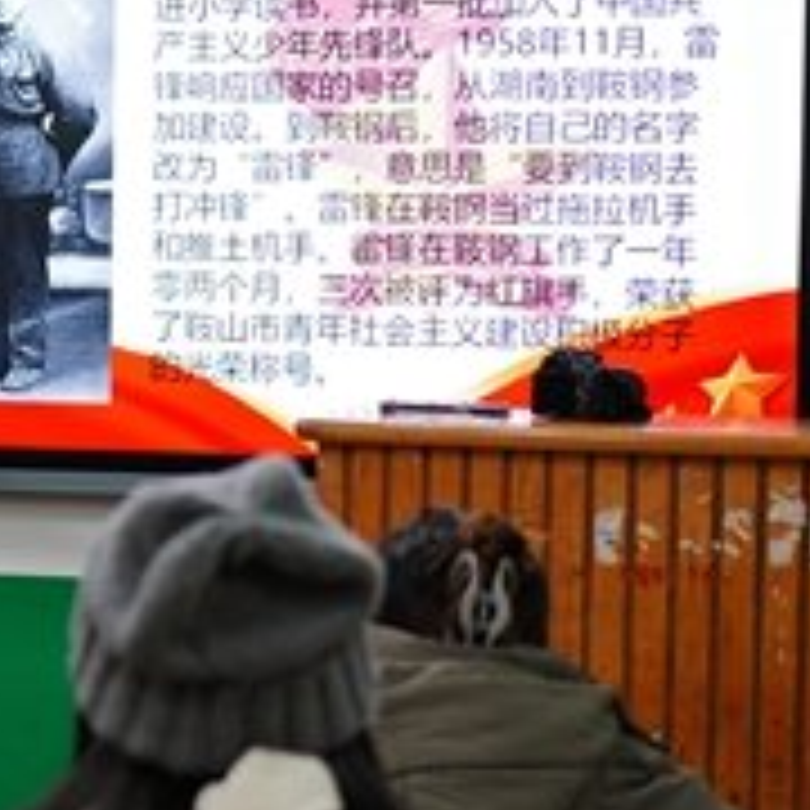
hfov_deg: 13.8
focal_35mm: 123
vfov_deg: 14.2
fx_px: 3256
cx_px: -135
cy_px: 425
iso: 250
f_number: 1.8
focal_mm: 35
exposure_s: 1/100
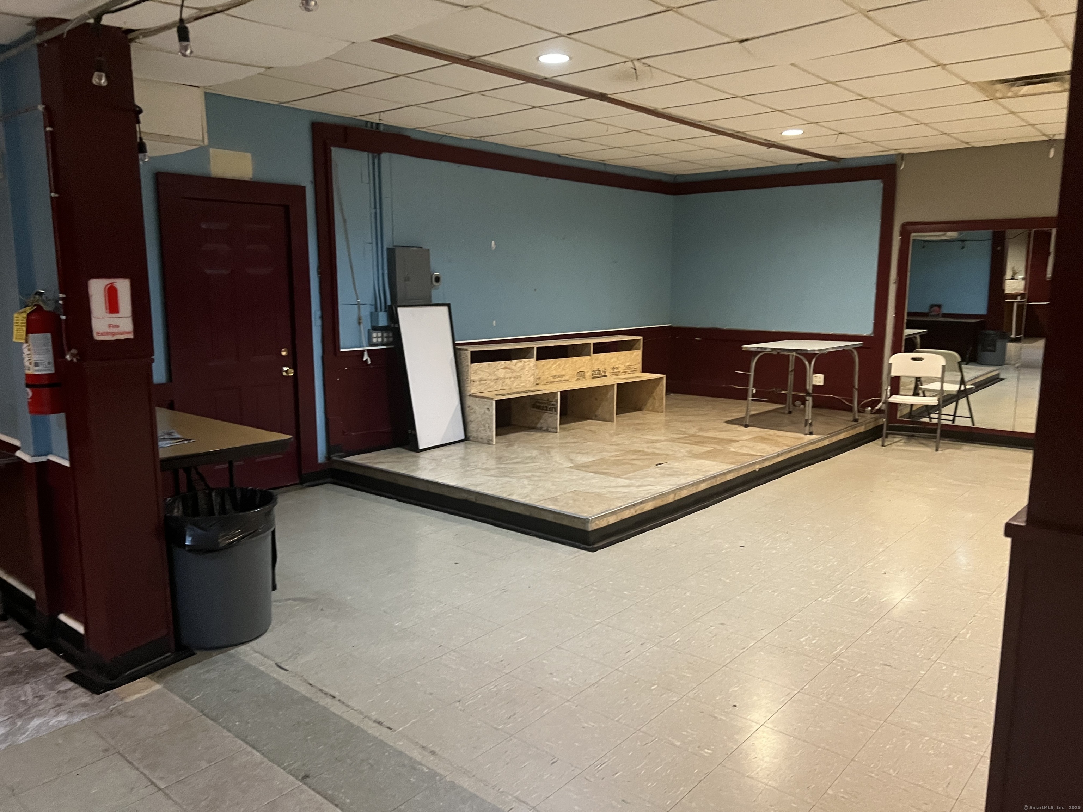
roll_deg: +0.8
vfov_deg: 53.1
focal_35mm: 26
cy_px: 406
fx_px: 813
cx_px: 542
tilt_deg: -10.1
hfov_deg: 67.3
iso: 500
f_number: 1.5
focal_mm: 5.7
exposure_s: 1/40
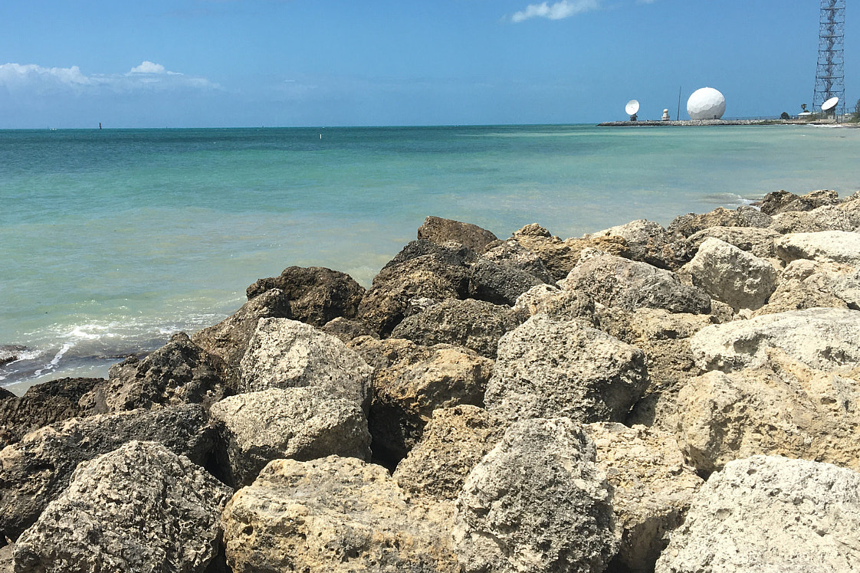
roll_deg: +0.8
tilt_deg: -5.4
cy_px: 231
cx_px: 343
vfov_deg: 31.1
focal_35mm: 43
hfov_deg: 45.2
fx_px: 1027
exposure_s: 1/3077
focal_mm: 4.15
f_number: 2.2
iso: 25
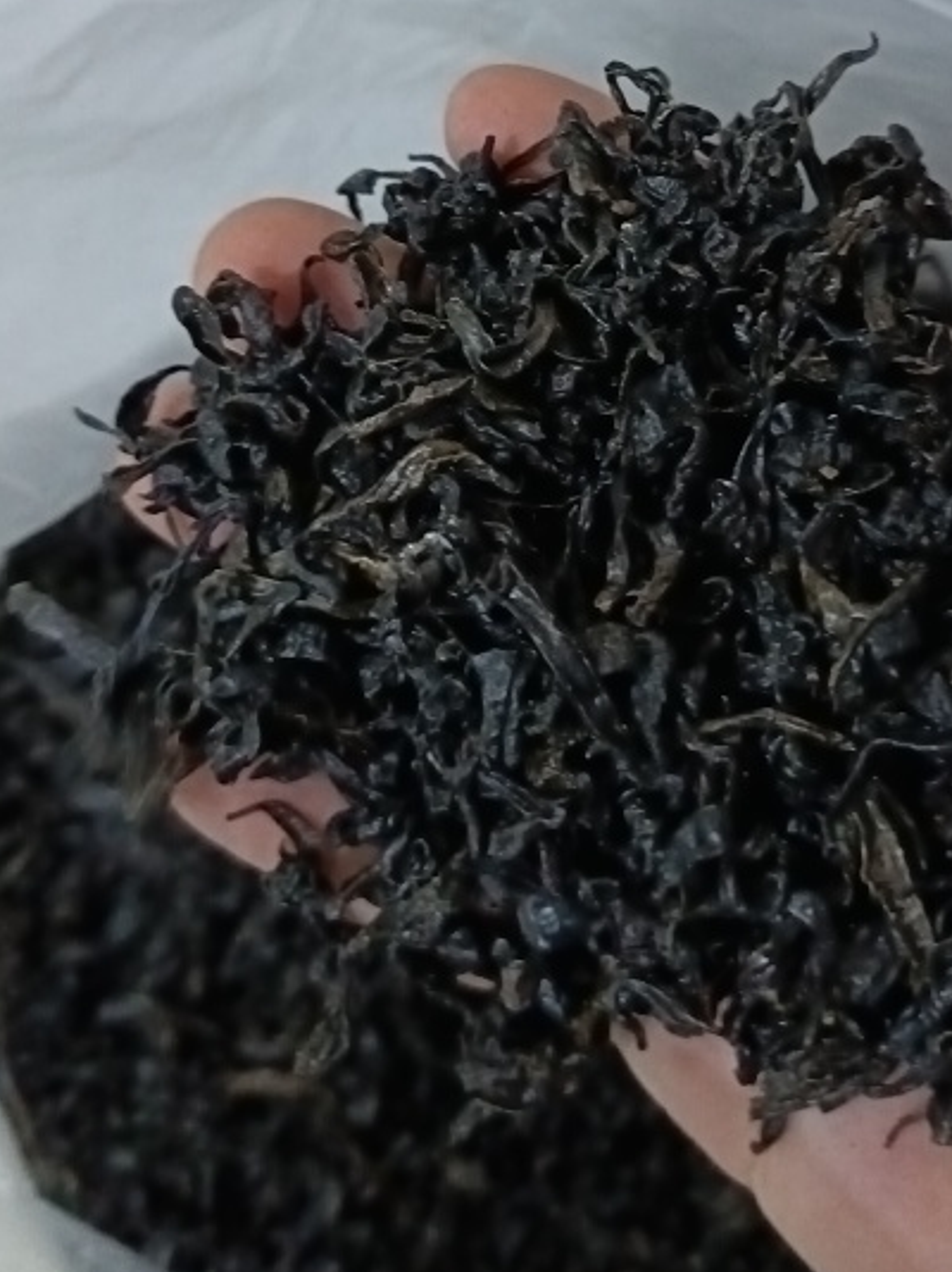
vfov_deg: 38.5
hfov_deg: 30.0
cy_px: 292
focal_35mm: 48
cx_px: 635
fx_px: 1762
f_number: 1.75
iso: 4397
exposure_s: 1/16.7
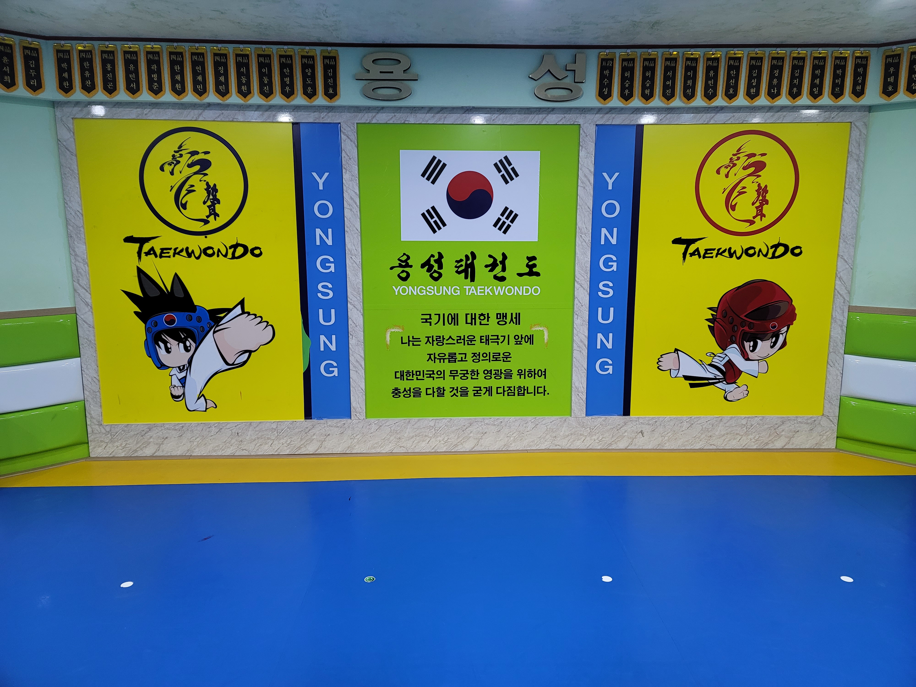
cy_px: 344
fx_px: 662
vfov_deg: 54.9
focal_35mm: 25
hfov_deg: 69.4
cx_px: 458
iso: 320
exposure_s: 1/120
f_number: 1.8
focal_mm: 7
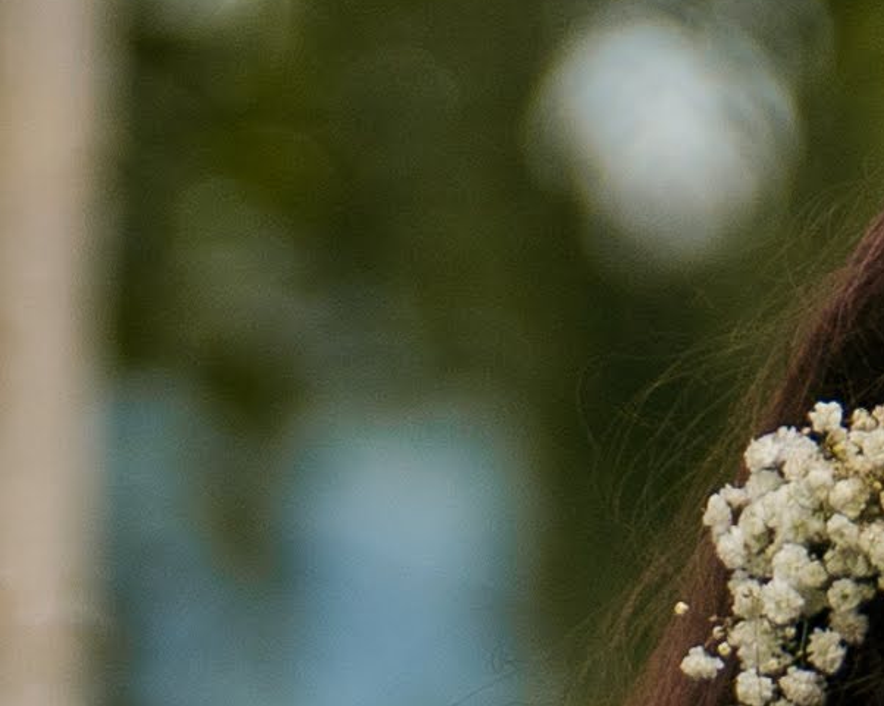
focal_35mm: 1035
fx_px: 27066
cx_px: 1621
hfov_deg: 1.9
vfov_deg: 1.5
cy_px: 1444
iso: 100
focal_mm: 108
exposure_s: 1/1600
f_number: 2.8
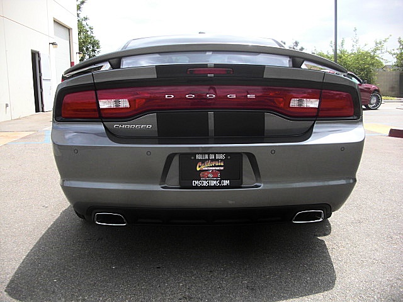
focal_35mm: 36
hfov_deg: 51.4
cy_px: 151
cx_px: 202
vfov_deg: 39.7
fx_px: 419
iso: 50
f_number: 2.8
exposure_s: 1/500
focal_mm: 6.3
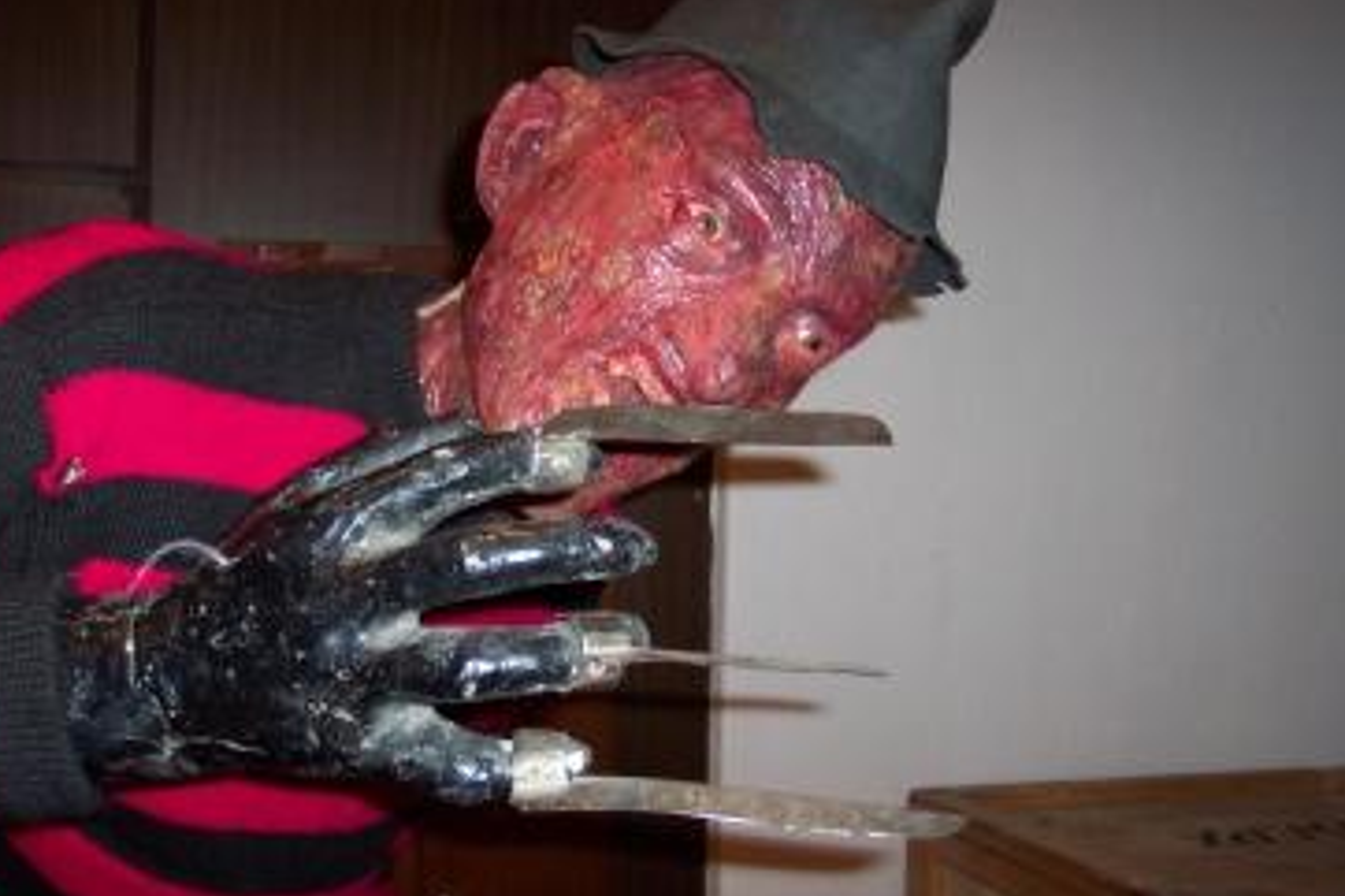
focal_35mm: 42
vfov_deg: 31.9
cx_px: 632
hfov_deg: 46.4
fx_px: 1568
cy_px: 472
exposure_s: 1/30
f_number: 2.8
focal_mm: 8
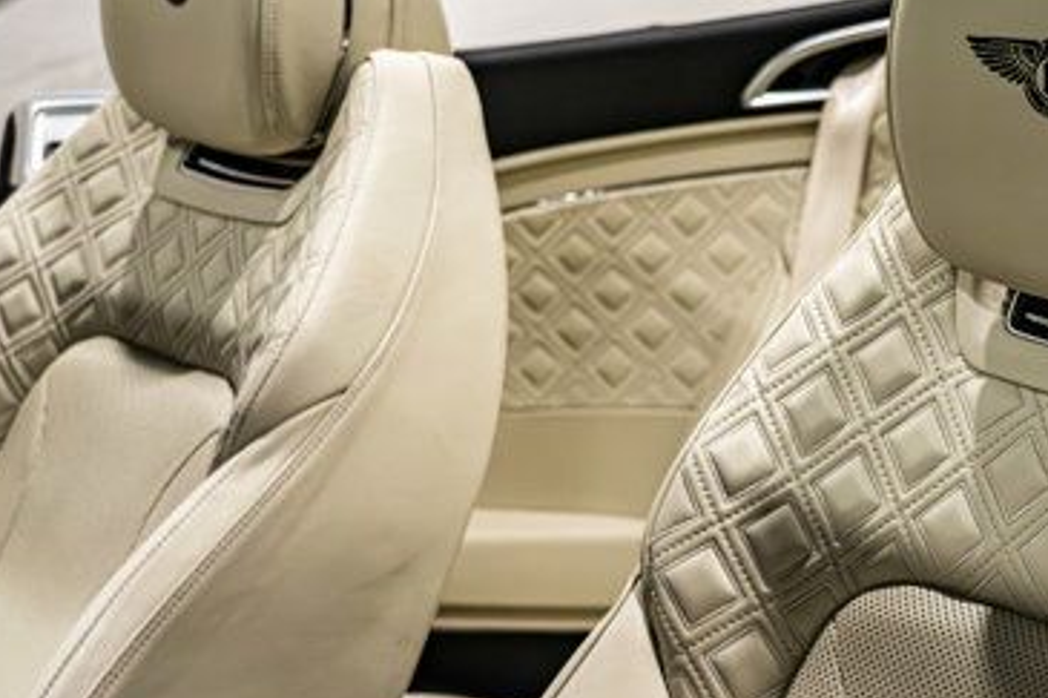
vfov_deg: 15.7
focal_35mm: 87
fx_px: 2531
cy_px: 427
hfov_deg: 23.0
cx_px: 881
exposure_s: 1/125
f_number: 4
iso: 1600
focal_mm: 31
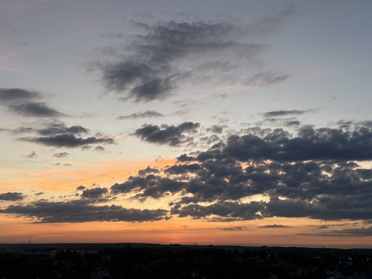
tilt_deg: +11.6
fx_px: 516
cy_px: 140
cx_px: 186
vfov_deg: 30.3
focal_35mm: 48
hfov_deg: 39.7
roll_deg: -0.9
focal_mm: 6.86
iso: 50
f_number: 1.78
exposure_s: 1/121
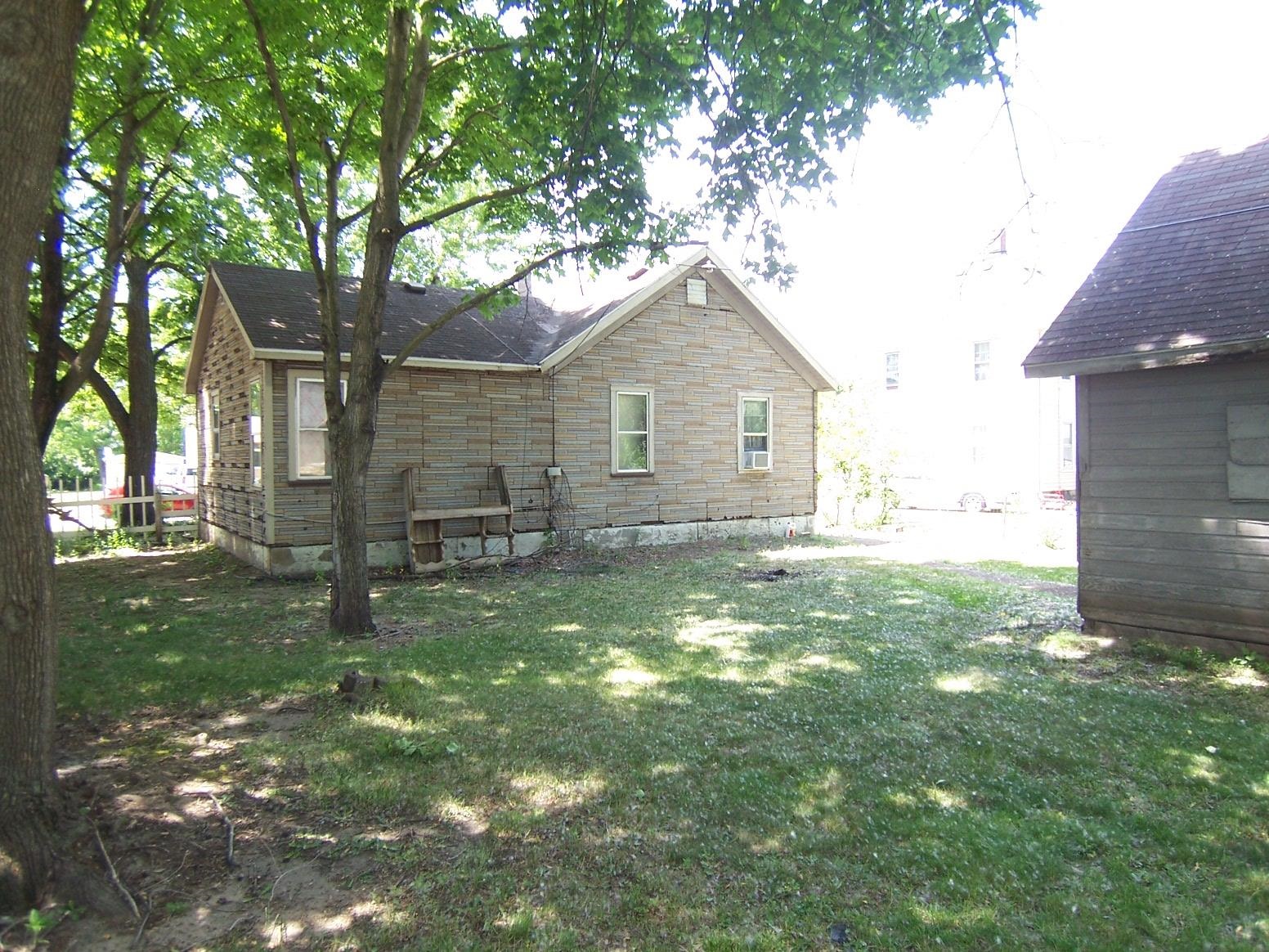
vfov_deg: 58.9
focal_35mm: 23
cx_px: 634
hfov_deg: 73.9
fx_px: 843
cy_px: 476
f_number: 2.8
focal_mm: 3.8
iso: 64
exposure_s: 1/50
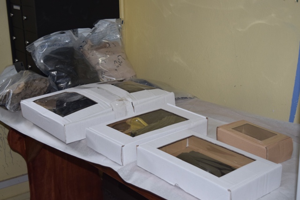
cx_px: 150
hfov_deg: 37.8
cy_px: 100
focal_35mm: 52
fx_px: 438
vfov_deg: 25.8
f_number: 4.5
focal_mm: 35
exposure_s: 1/60
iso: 800
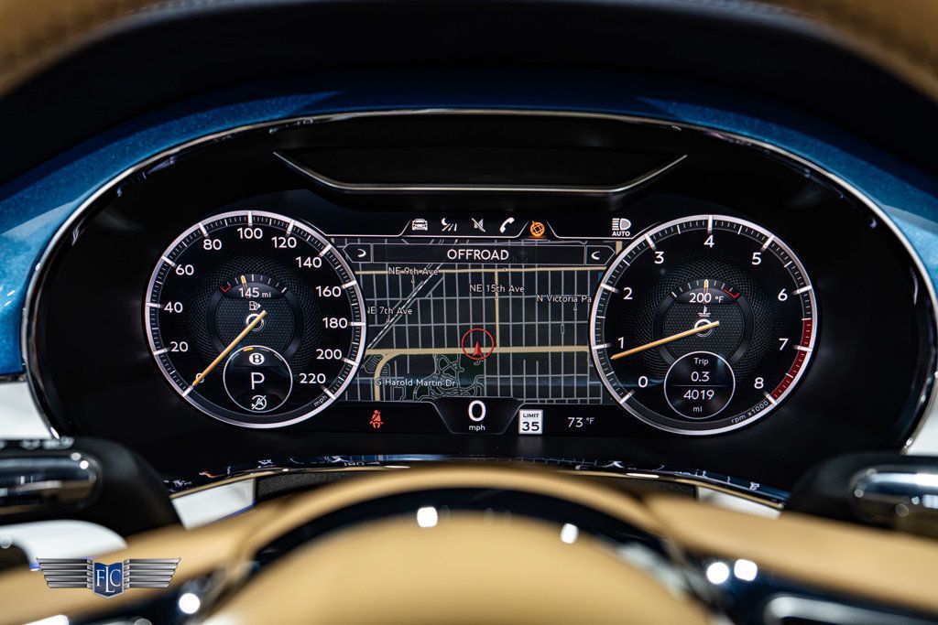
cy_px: 312
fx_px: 834
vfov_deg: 41.1
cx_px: 469
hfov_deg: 58.7
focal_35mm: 32
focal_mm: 32
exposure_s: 1/30
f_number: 5
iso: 1600
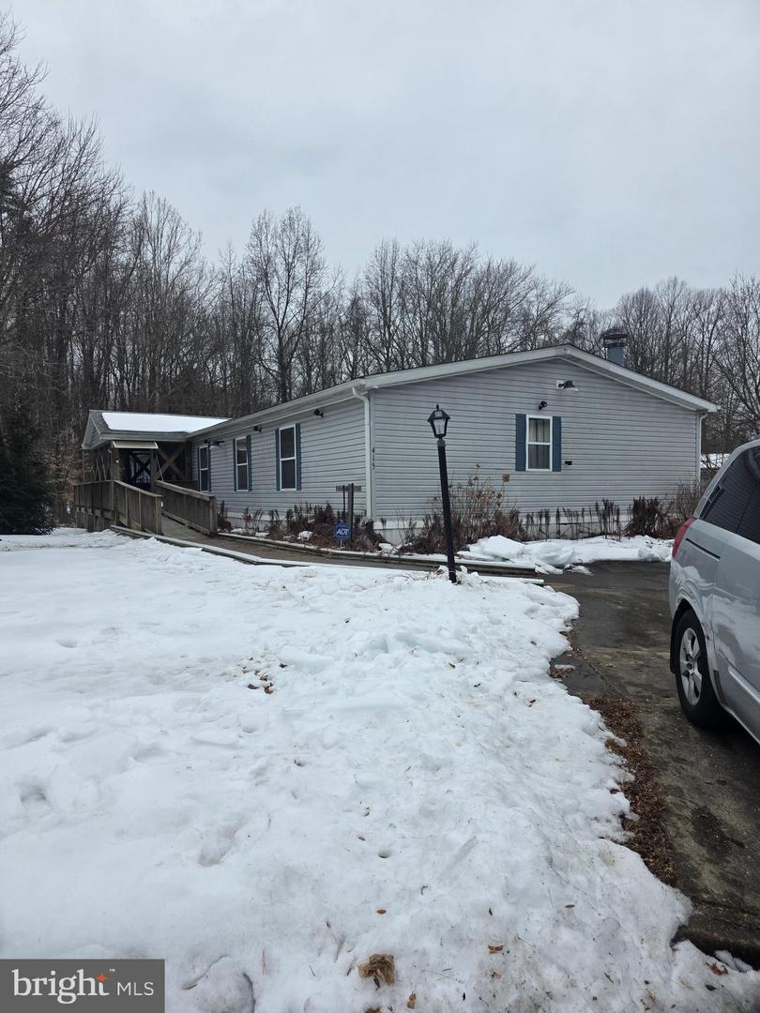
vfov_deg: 73.9
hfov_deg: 58.9
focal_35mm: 23
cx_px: 380
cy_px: 506
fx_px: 673
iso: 80
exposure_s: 1/5608
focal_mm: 6.3
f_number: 1.7
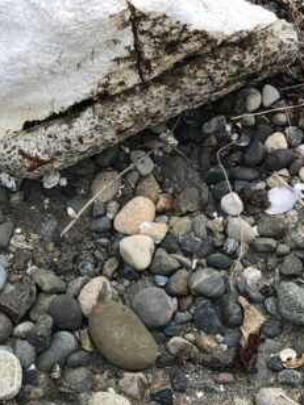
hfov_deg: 15.8
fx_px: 1089
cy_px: 158
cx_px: 61
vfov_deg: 21.1
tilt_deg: -48.2
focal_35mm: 93
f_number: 1.8
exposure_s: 1/1412
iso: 20
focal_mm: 3.99
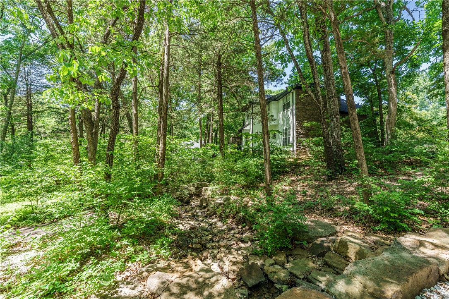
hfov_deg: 104.3
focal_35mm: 14
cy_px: 150
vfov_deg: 81.2
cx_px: 224
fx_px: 175
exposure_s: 1/125
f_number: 9
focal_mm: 14
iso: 200
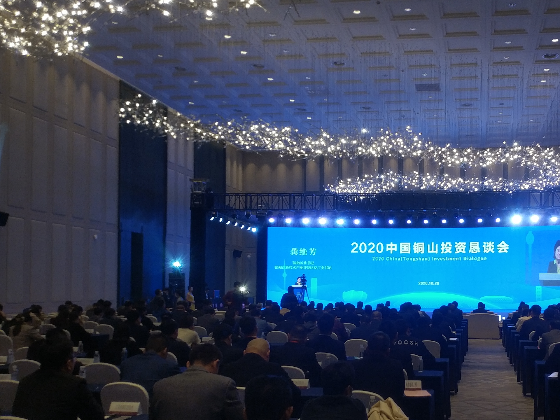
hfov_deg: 37.6
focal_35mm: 50
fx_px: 809
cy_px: 275
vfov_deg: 28.9
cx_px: 394
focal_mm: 4.5
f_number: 2
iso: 126
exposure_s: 1/50
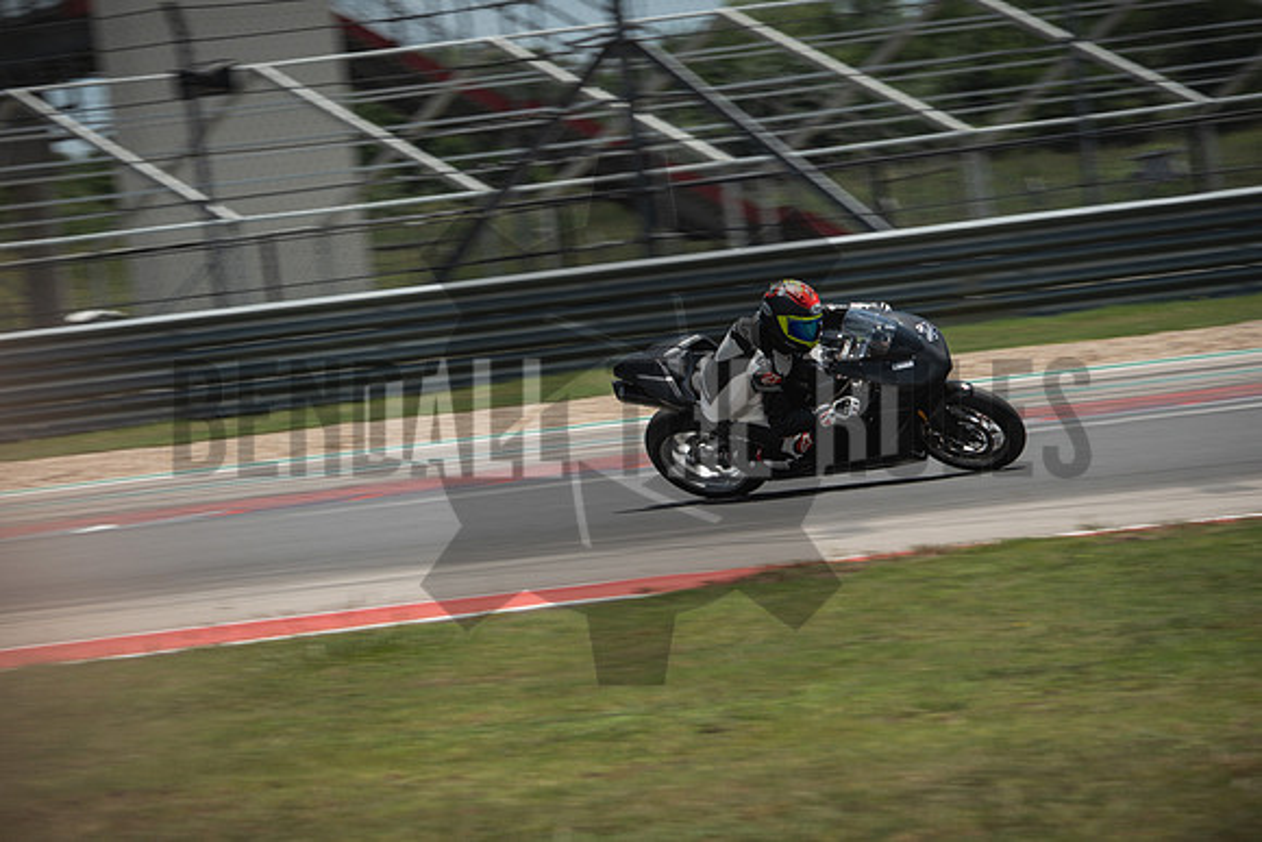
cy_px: 421
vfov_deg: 4.6
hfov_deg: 6.9
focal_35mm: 300
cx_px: 631
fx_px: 10519
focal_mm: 200
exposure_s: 1/250
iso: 125
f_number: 9
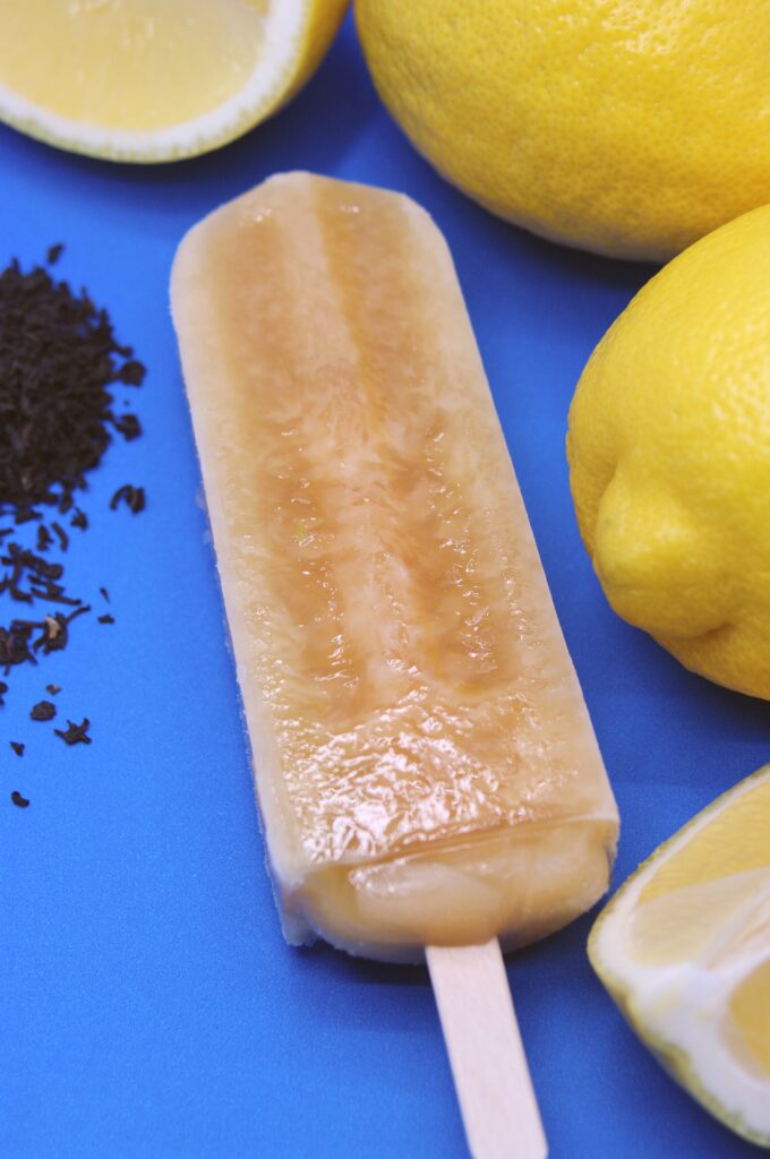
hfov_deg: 15.1
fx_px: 2895
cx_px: 385
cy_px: 580
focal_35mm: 90
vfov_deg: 22.6
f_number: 7.1
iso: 400
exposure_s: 1/200
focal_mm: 60
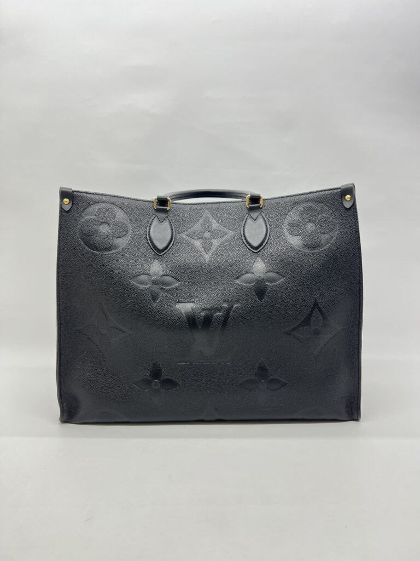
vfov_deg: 67.3
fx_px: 421
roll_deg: +1.7
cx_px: 210
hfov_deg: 53.1
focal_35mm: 26
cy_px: 280
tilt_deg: -8.5
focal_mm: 5.7
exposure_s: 1/100
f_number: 1.5
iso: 40
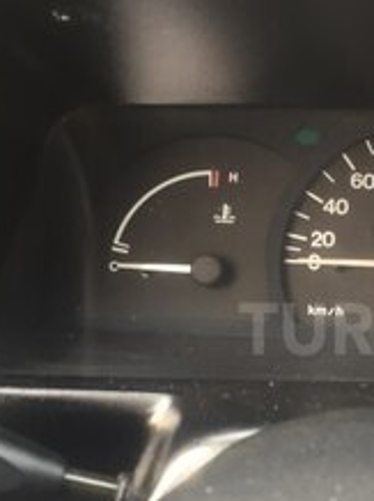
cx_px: 415
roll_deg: +1.1
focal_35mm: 66
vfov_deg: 29.2
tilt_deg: -20.5
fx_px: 953
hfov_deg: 21.1
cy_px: 329
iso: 80
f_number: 2.2
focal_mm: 4.15
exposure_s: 1/33
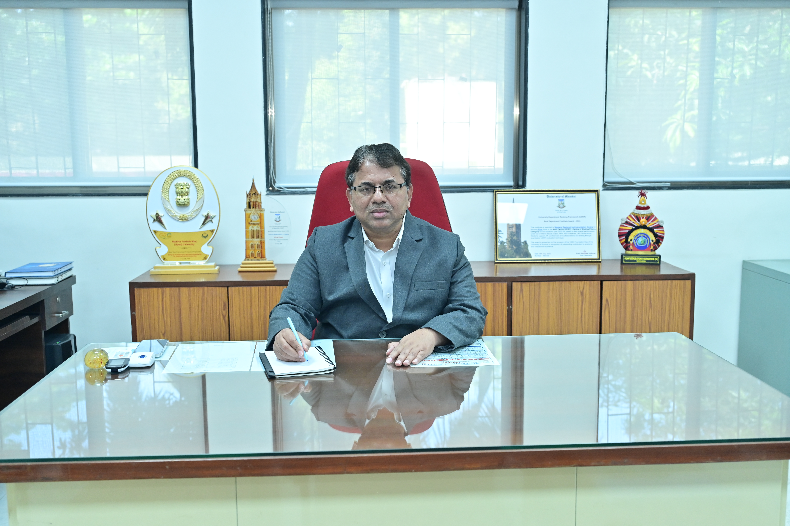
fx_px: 811
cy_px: 263
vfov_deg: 35.9
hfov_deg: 51.9
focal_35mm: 37
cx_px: 395
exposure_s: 1/200
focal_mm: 37
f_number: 4
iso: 2000
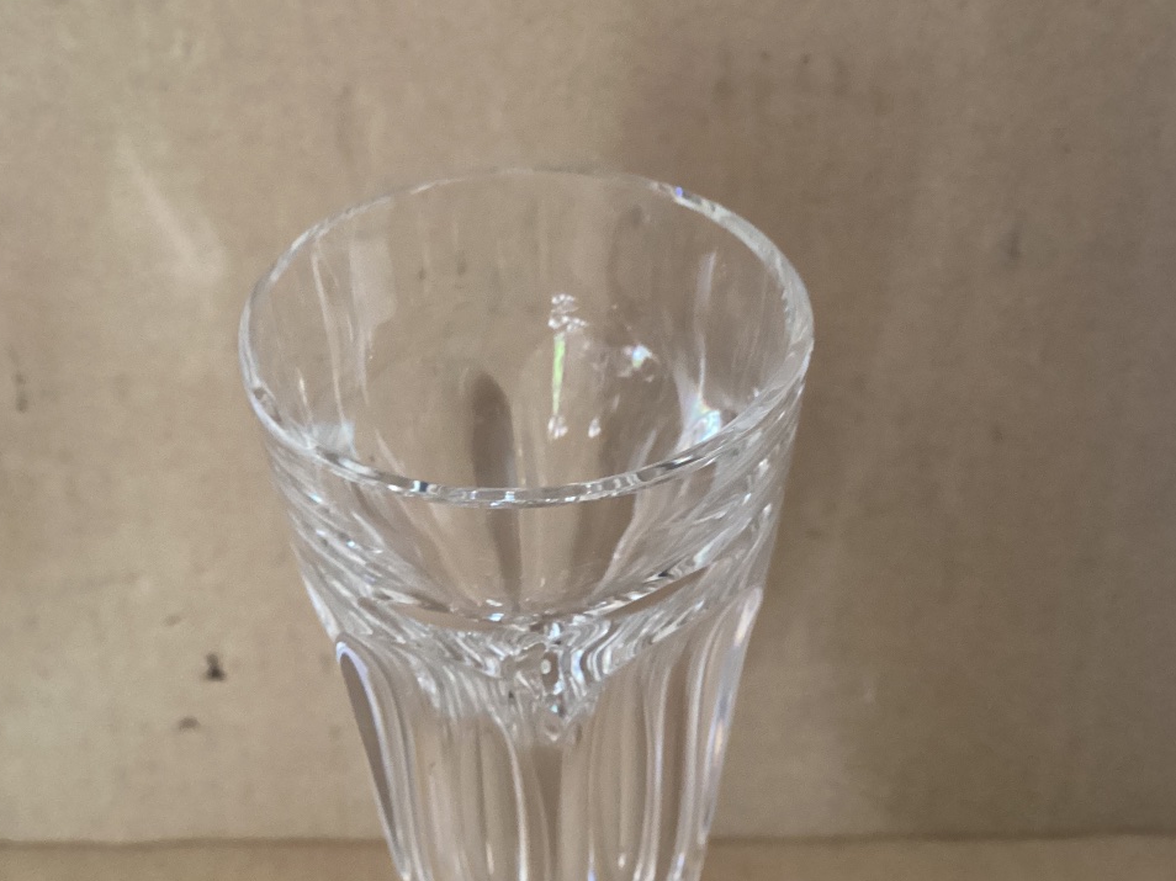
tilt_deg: -40.8
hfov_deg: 47.8
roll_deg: +0.3
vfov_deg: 36.8
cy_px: 452
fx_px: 1325
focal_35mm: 39
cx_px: 544
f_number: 2.4
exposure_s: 1/25
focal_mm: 3.3
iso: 400
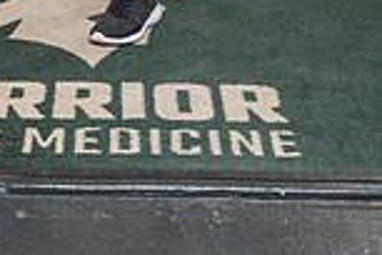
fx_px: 1188
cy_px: -300
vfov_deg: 10.9
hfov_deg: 18.1
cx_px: 60
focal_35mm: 112
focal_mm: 38
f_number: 7.1
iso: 800
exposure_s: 1/250
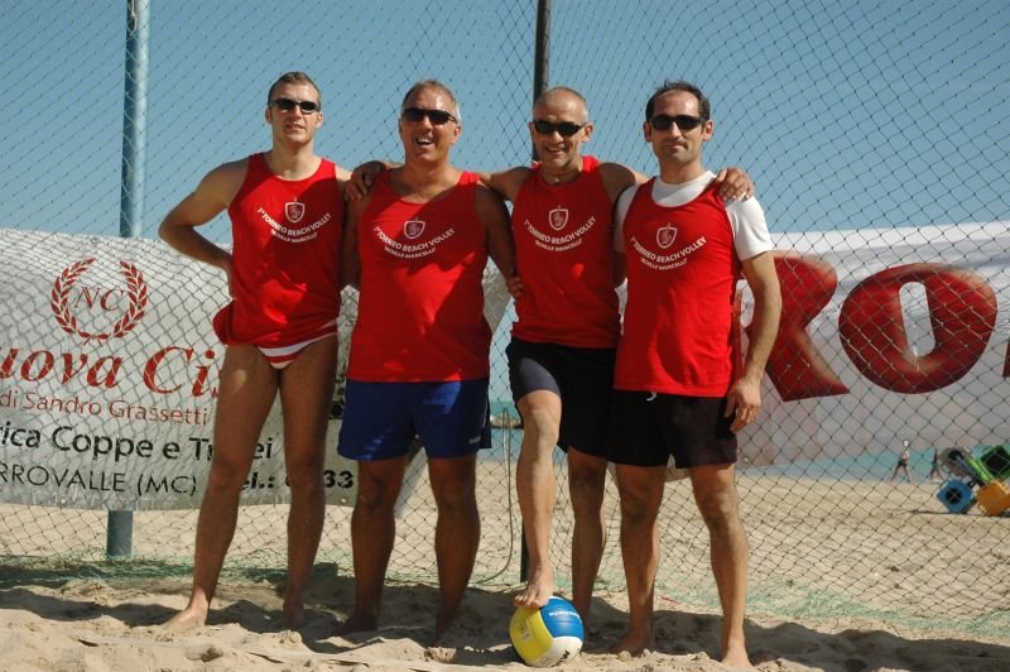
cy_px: 336
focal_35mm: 60
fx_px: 1682
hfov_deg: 33.4
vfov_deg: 22.6
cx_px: 505
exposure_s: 1/2000
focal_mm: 40
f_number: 6.3
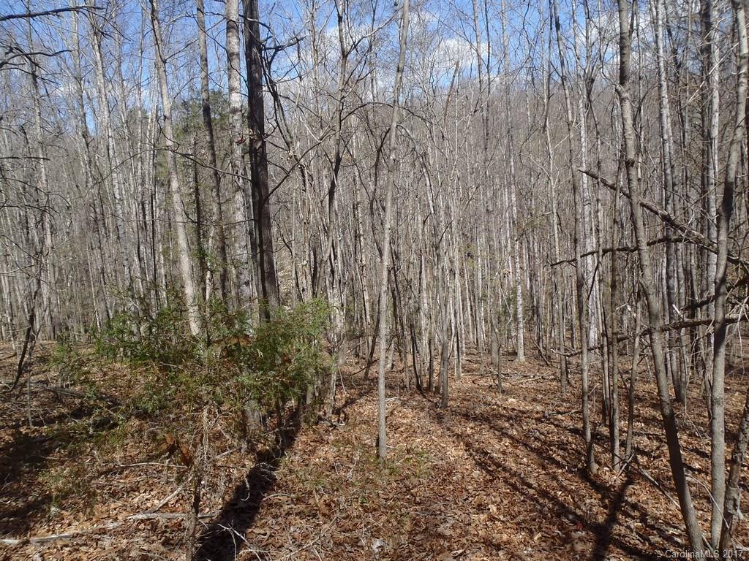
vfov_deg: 49.7
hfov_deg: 63.4
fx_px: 606
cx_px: 374
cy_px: 280
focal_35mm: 28
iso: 80
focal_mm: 5
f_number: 4.5
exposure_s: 1/320
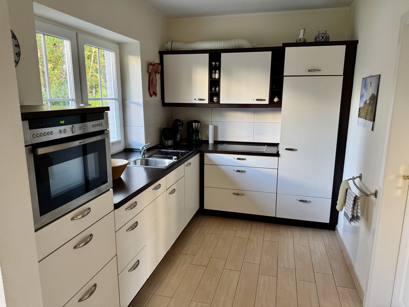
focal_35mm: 24
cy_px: 154
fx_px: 284
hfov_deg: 71.6
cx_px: 204
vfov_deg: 56.8
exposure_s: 1/60
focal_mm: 6.76
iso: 250
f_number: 1.78
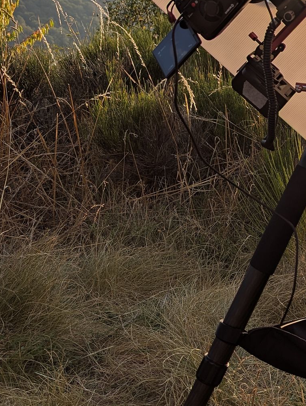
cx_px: 314
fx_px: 670
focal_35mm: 57
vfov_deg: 33.7
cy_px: 168
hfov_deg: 24.4
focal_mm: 6.9
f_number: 1.68
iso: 18
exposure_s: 1/980
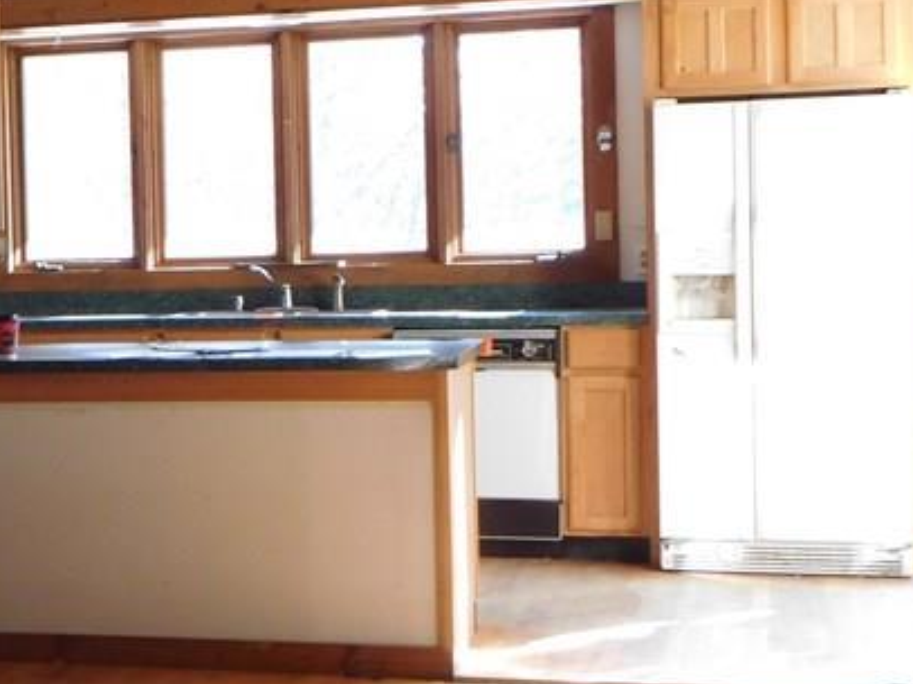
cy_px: 312
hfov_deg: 20.8
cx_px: -166
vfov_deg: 16.8
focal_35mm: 88
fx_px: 2320
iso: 280
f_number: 3.8
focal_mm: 6.2
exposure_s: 1/30
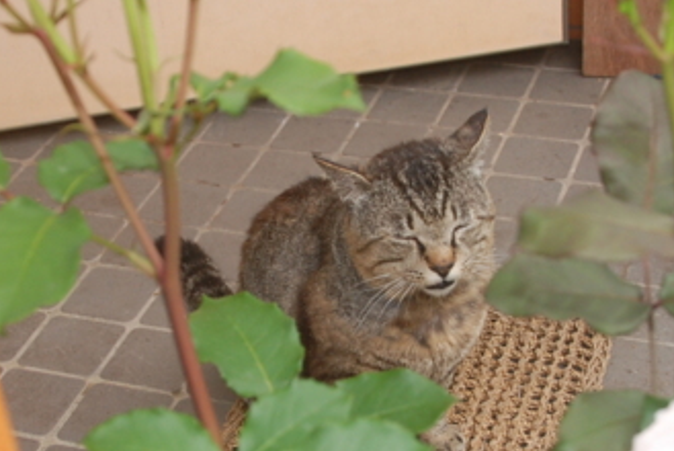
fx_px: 1368
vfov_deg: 18.7
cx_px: 334
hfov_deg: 27.7
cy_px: 279
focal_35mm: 73
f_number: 5.6
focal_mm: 20
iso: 400
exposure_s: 1/125
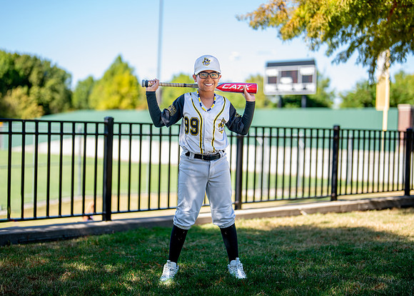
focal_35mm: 61
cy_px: 143
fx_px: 716
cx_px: 206
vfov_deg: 23.3
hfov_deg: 32.3
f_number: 1.2
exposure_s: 1/1600
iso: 100
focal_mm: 50
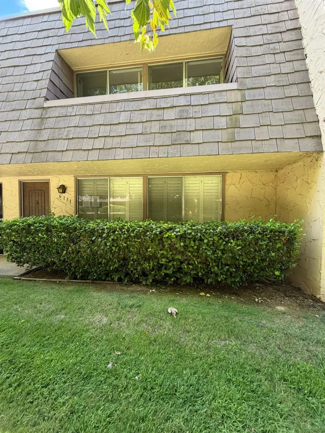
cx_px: 162
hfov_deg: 85.7
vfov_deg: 102.1
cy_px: 216
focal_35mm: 14
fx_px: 175
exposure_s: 1/121
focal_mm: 2.22
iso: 80
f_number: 2.2
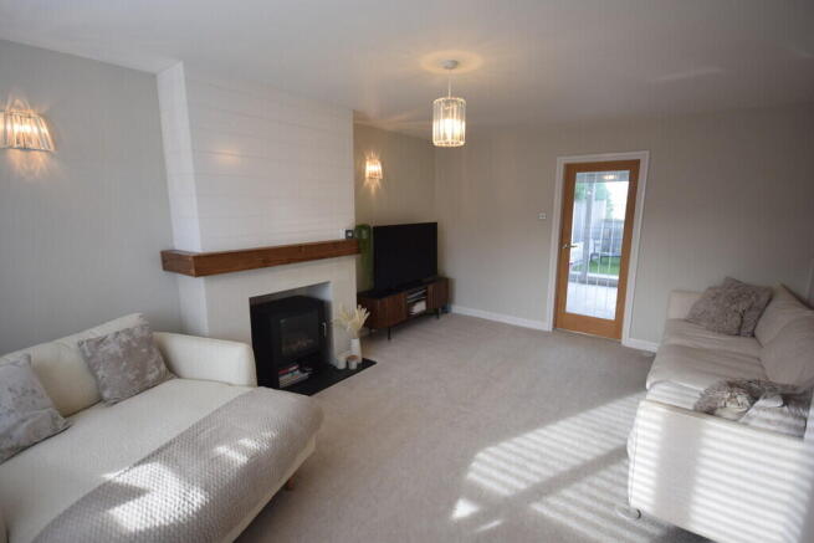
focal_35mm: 16
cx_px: 407
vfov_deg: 72.1
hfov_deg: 95.0
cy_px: 272
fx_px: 373
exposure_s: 1/100
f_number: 5
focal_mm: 11
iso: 400
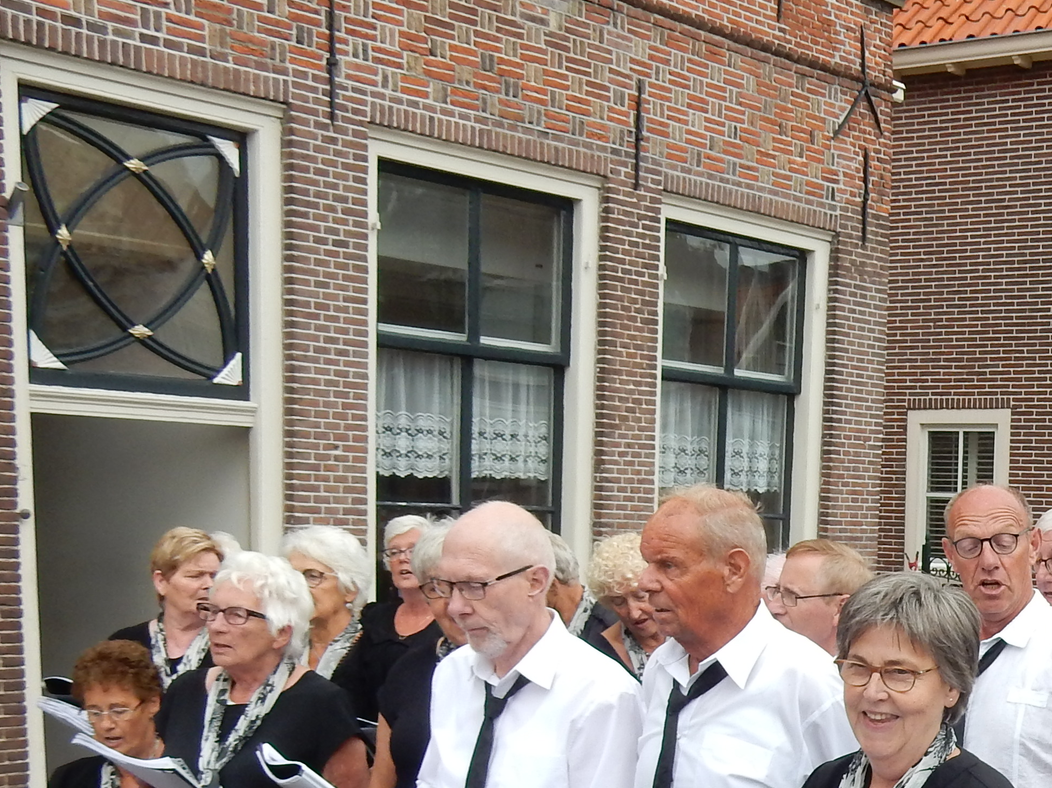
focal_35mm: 59
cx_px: 1079
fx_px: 1793
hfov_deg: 30.2
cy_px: 792
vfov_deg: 23.7
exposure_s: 1/250
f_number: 3.7
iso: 125
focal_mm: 4.5
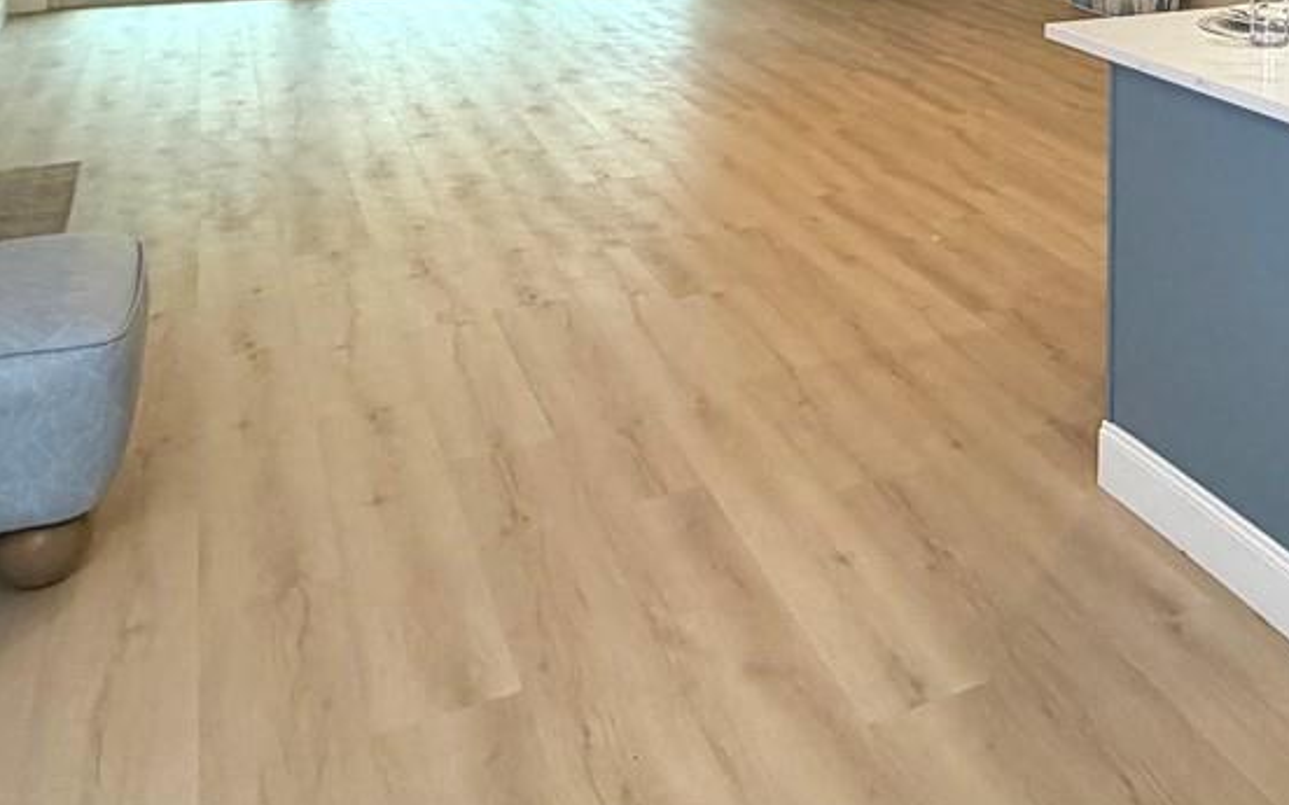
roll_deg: -0.7
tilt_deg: +0.5
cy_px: -271
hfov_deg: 43.0
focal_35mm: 43
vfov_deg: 25.3
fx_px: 1511
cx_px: 1116
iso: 200
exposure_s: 1/120
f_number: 2.2
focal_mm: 2.22
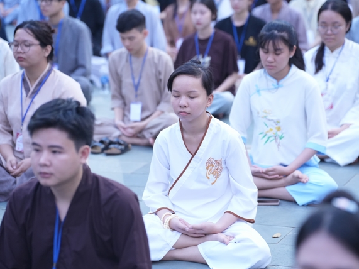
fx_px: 1203
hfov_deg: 17.0
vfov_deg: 12.8
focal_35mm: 116
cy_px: 134
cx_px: 196
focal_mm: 106
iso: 3200
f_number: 3.2
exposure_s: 1/160
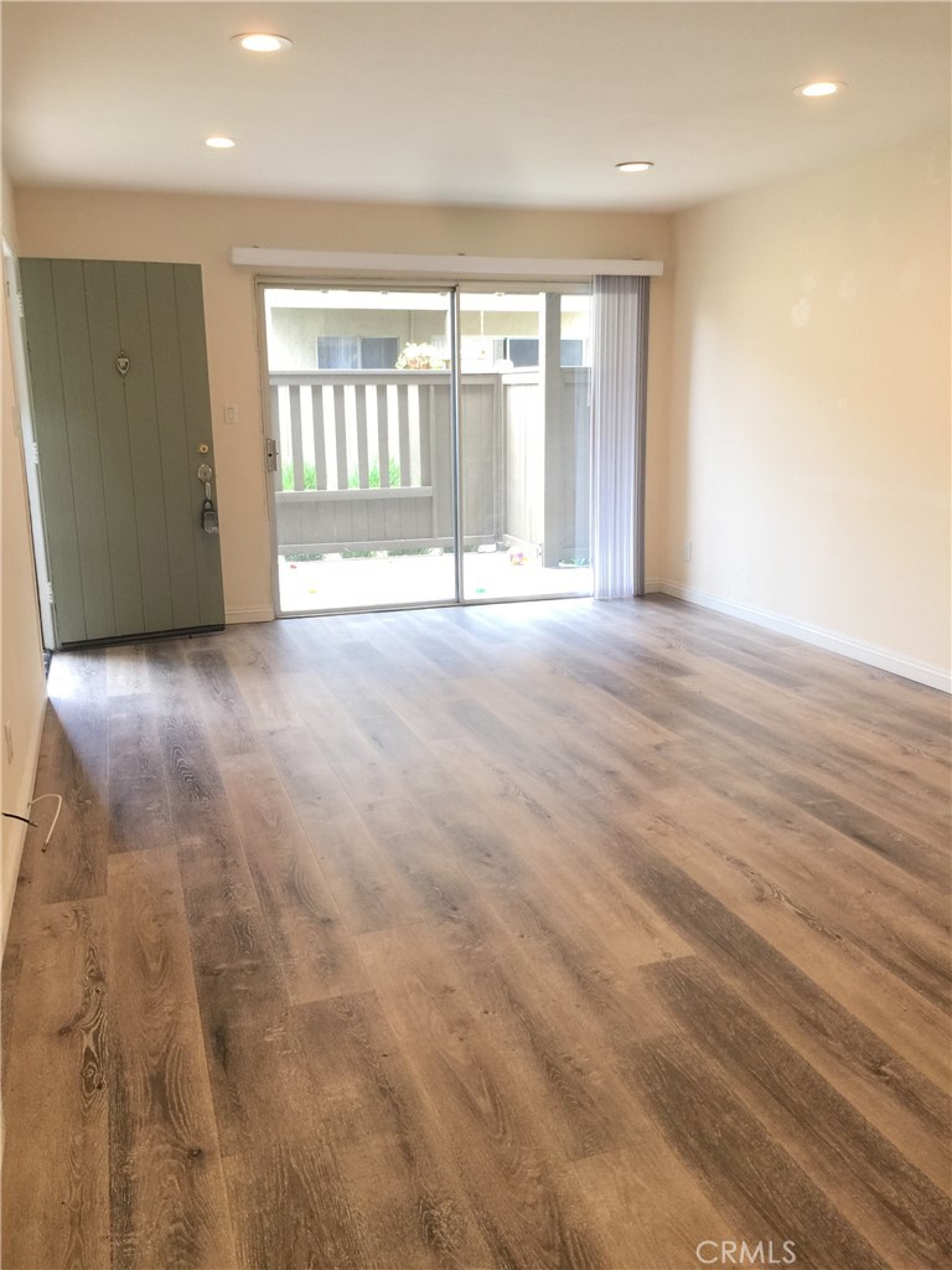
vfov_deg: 61.7
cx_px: 476
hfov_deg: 48.2
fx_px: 1063
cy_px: 635
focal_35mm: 29
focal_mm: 4.15
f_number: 2.2
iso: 40
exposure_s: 1/30
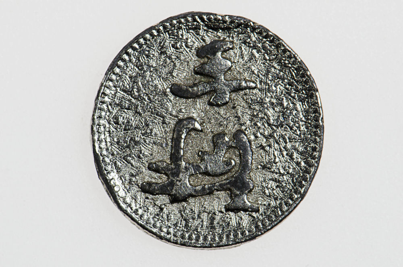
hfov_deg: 13.1
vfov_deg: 8.7
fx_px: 1759
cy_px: 134
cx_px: 202
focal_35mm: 158
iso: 200
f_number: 16
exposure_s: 1/200
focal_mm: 105
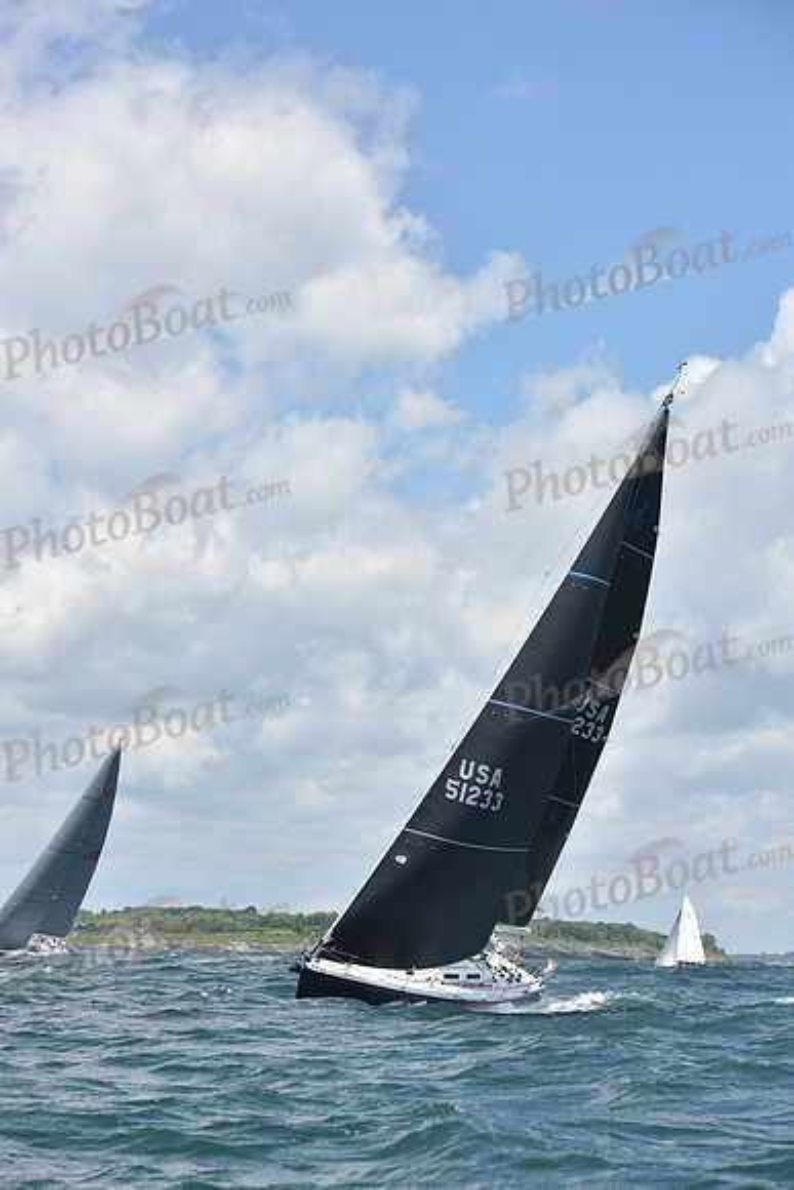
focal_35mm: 70
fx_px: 2314
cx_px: 397
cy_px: 595
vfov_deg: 28.8
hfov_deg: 19.5
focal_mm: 70
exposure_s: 1/1250
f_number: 6.3
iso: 250
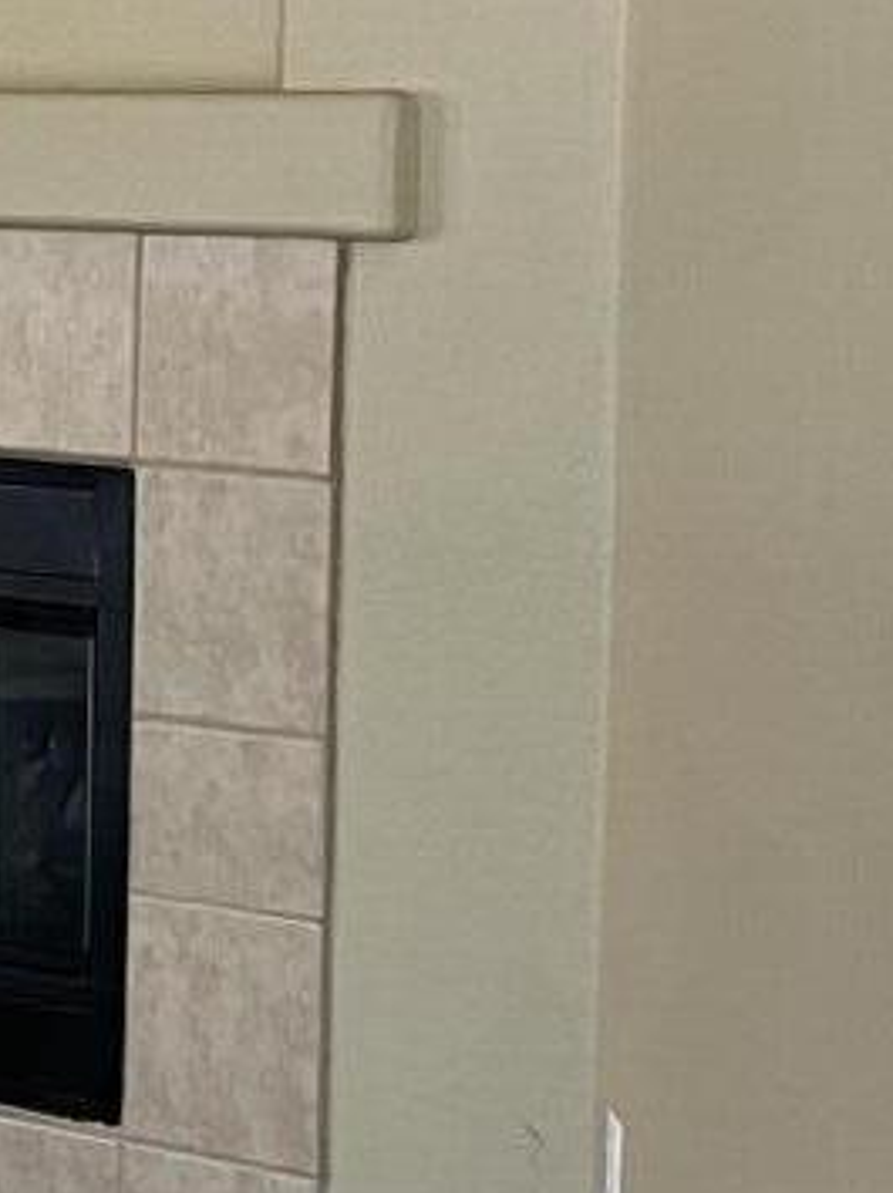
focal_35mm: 147
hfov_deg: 9.8
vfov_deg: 13.4
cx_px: -398
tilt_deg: -4.5
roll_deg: -0.6
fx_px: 5062
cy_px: 559
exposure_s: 1/80
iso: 125
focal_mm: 5.7
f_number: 1.5
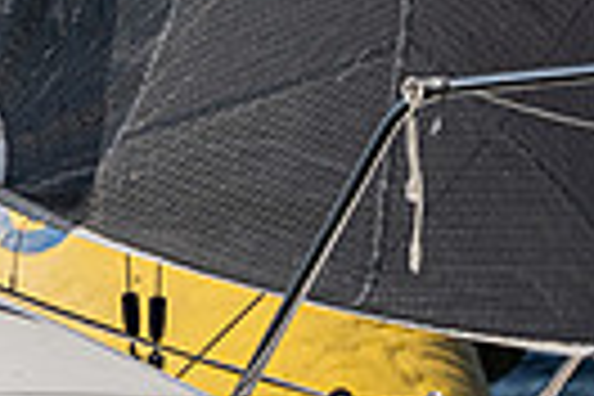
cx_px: -680
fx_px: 15393
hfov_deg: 2.2
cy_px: -281
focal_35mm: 933
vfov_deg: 1.5
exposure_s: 1/4000
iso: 400
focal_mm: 210
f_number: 5
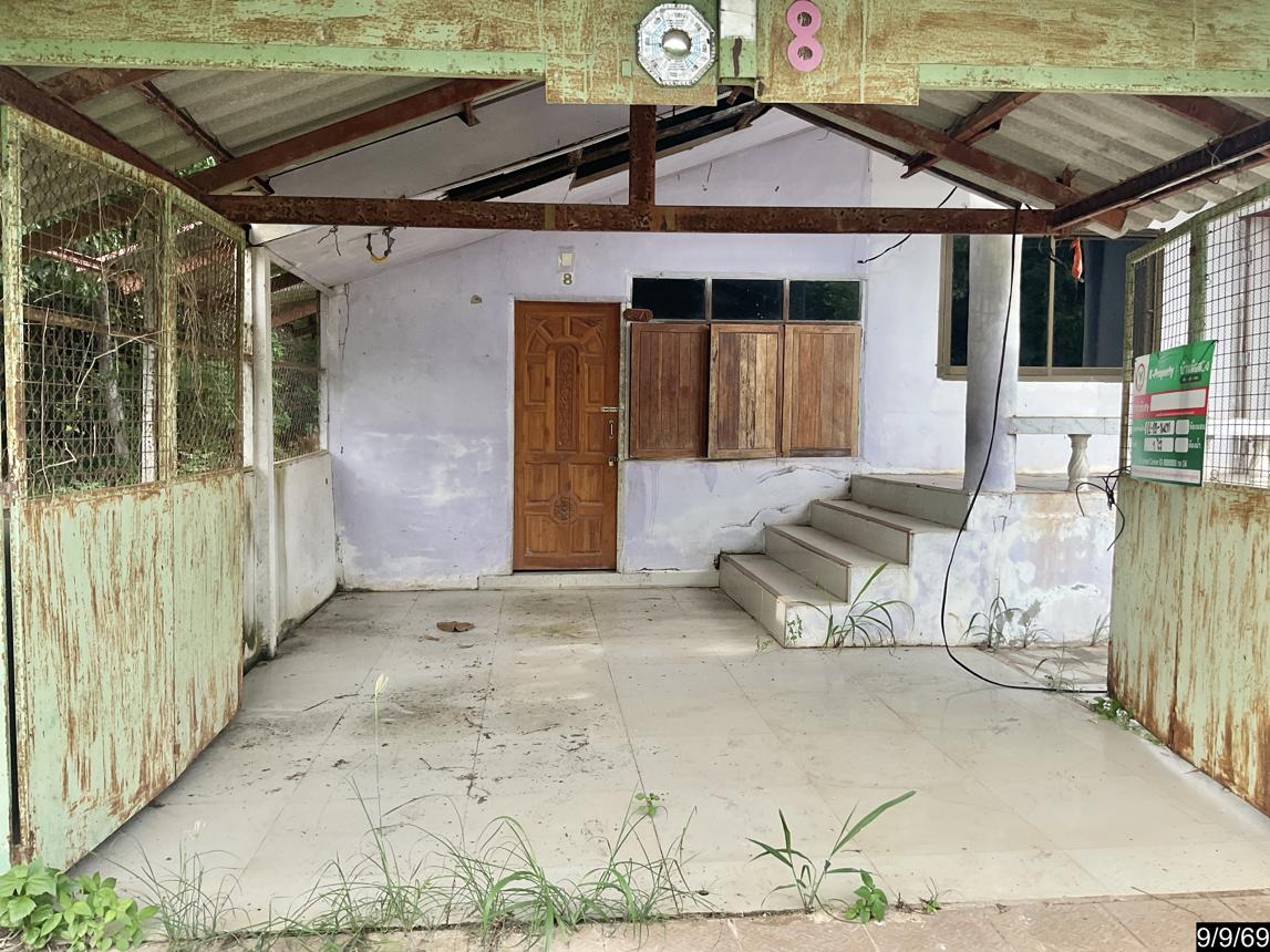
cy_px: 476
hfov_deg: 61.7
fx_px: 1064
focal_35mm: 29
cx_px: 635
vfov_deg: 48.2
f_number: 1.8
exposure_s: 1/251
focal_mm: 3
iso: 16
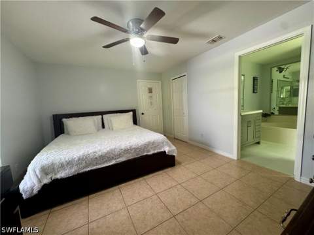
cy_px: 118
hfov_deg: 102.1
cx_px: 157
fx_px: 127
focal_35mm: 14
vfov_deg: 85.7
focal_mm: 2.22
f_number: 2.2
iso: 400
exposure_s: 1/60
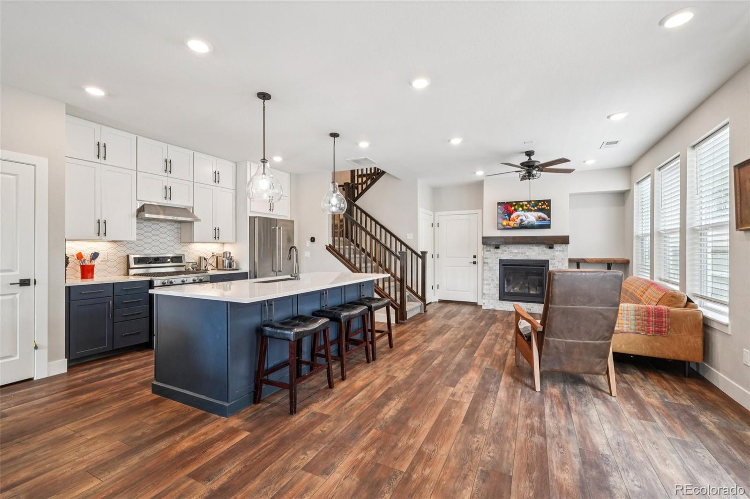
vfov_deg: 77.3
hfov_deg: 100.4
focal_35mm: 15
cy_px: 250
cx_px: 375
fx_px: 312
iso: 800
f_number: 8
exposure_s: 1/20
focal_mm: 10
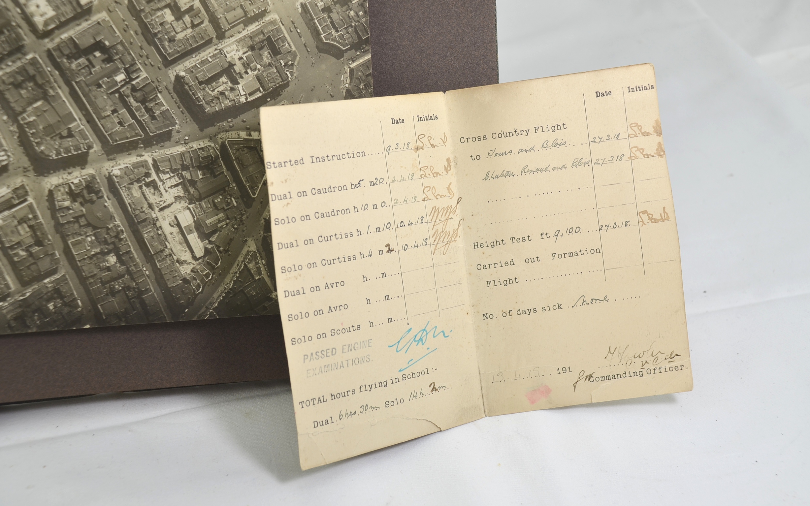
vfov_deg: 26.3
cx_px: 405
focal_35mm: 49
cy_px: 247
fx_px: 1082
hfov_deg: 41.1
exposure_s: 1/160
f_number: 6.3
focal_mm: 32
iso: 200
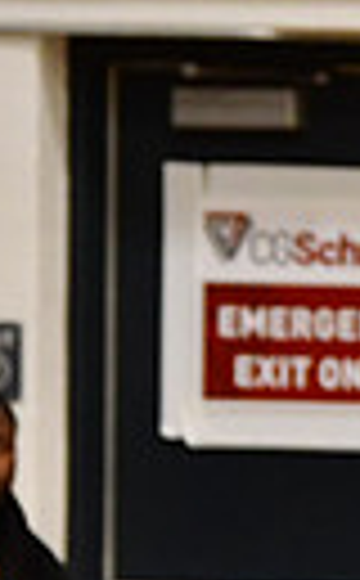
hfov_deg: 1.4
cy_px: 578
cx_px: 1220
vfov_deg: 2.3
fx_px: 14665
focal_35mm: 929
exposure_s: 1/500
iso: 4000
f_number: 3.5
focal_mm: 135
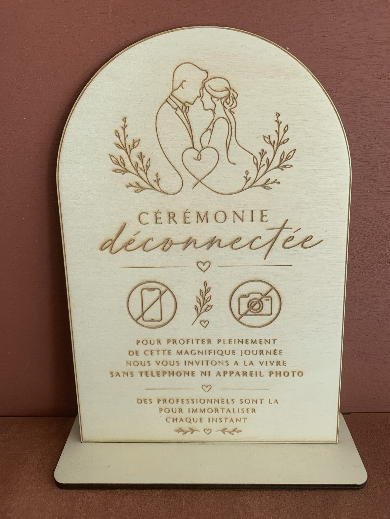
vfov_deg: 67.3
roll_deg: +1.8
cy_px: 260
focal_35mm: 26
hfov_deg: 53.1
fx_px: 391
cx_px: 195
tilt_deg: -24.9
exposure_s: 1/121
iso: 50
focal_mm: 4.25
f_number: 1.8
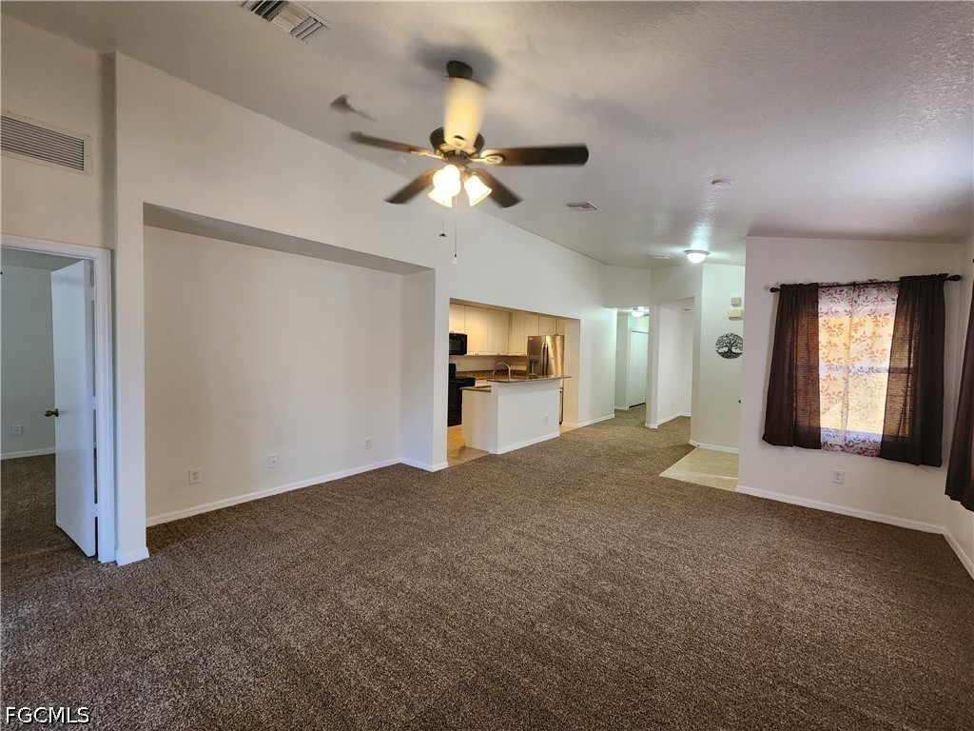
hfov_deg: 106.2
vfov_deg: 89.9
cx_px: 487
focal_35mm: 13
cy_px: 366
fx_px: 366
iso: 320
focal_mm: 2.2
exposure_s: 1/60
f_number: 2.2
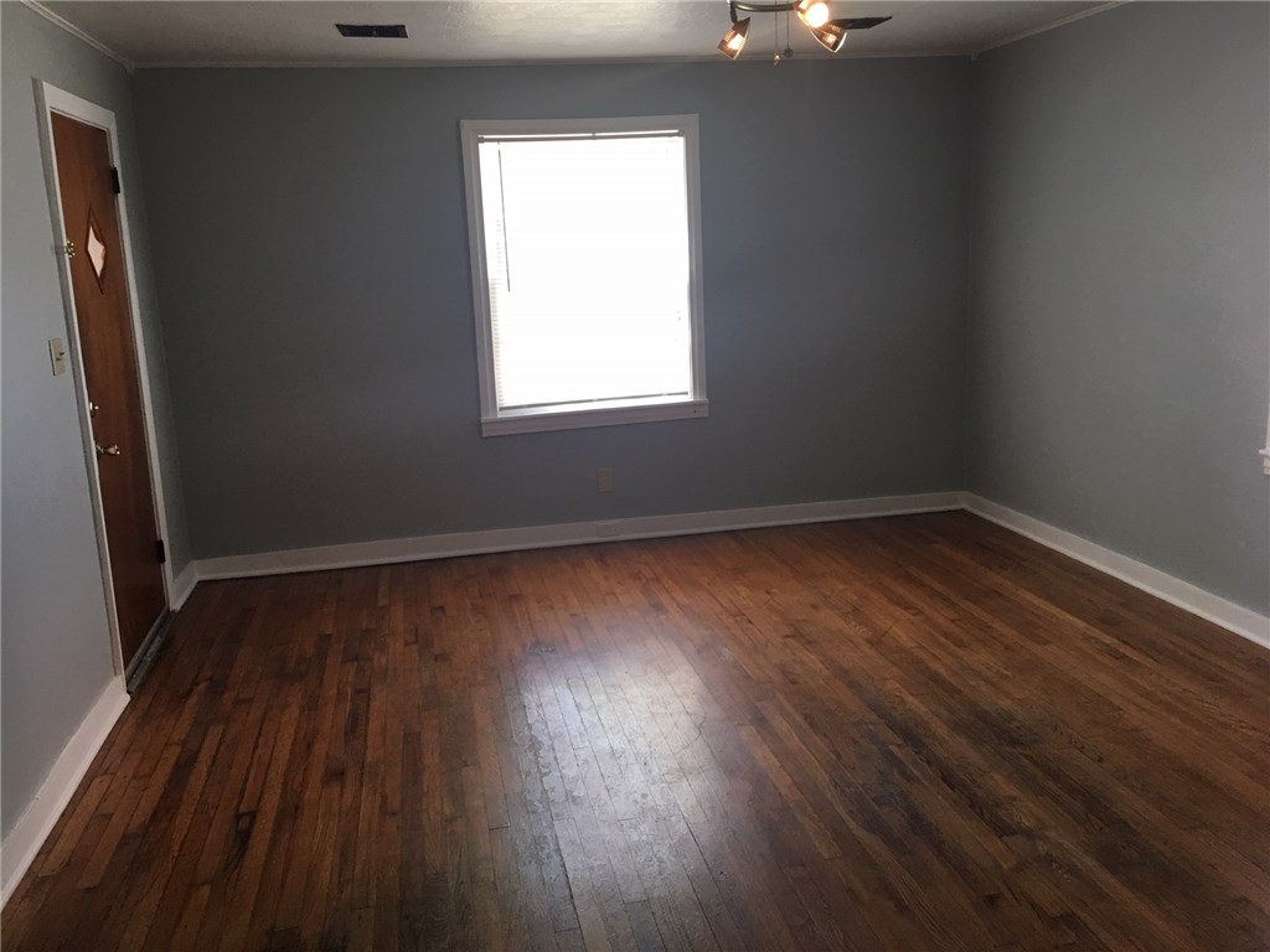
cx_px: 635
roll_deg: +2.7
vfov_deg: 48.2
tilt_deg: -12.5
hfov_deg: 61.7
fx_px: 1064
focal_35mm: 29
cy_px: 476
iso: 32
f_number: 2.2
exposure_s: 1/30
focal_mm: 4.15
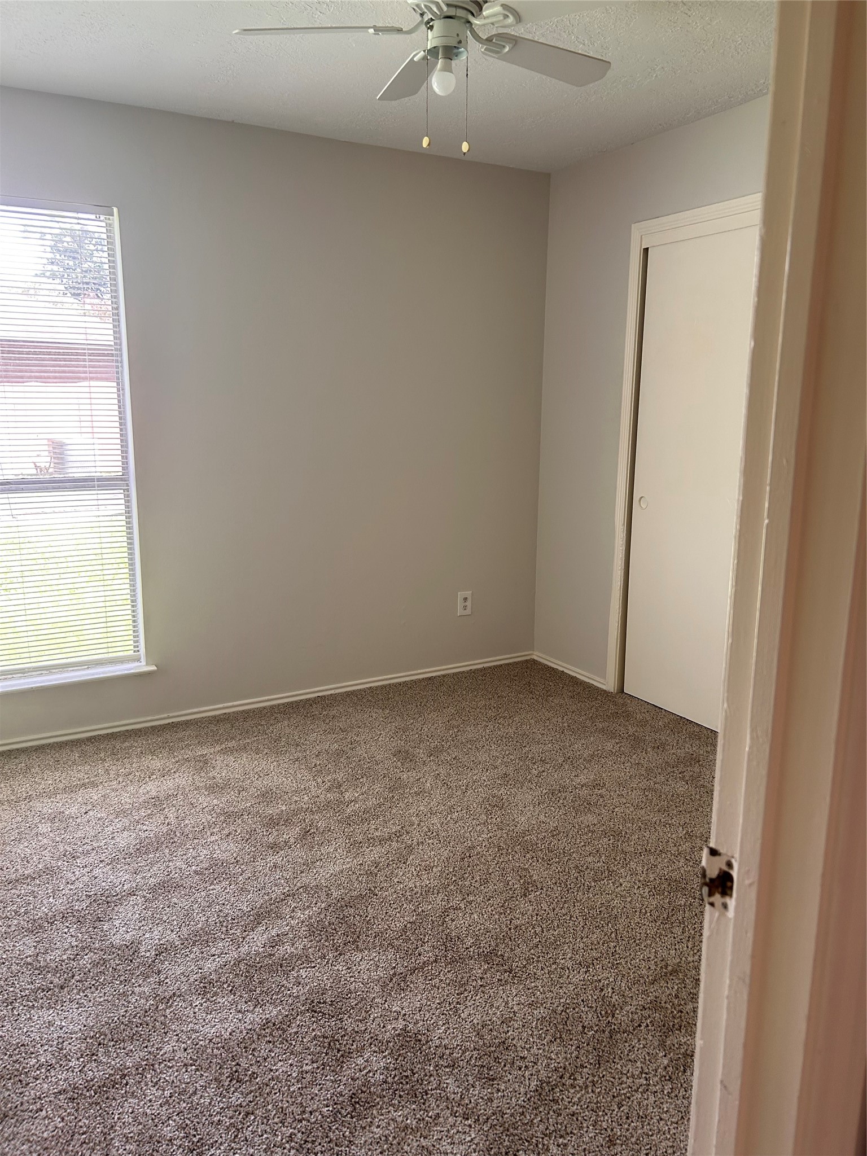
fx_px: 868
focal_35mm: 26
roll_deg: +0.4
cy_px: 578
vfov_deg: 67.3
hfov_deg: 53.1
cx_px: 434
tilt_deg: -11.8
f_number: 1.5
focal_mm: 5.7
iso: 80
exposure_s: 1/121
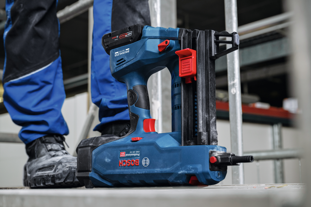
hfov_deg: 35.1
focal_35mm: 57
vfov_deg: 23.8
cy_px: 104
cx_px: 156
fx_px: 492
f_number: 5.6
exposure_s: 1/125
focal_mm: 57
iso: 800
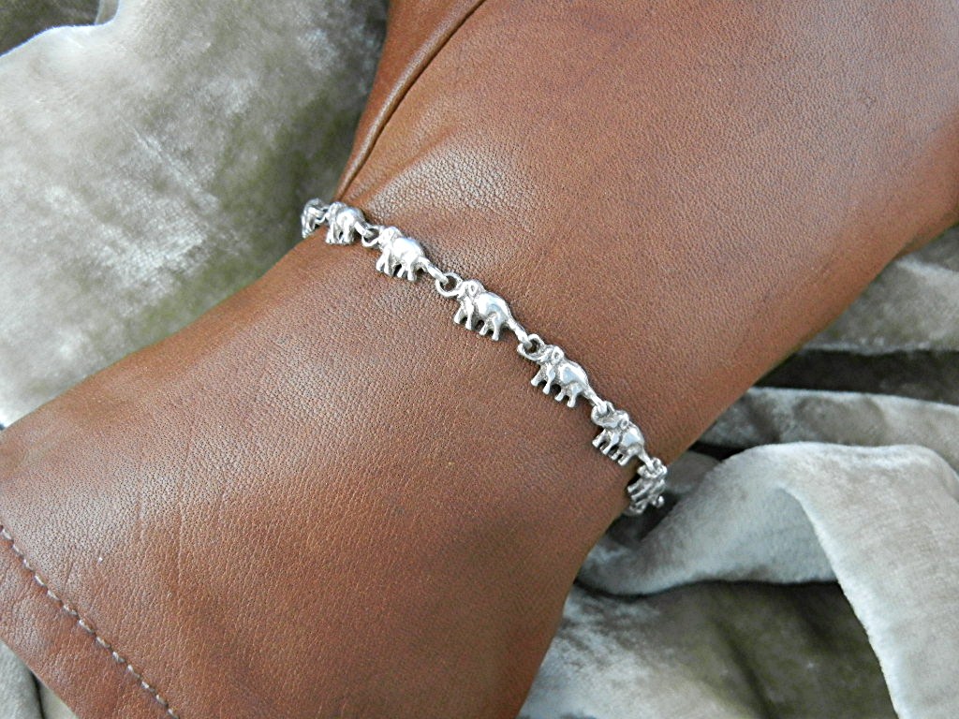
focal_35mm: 52
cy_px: 360
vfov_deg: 28.0
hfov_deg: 36.8
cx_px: 480
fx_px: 1441
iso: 200
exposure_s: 1/3.7
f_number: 3.9
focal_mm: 9.3
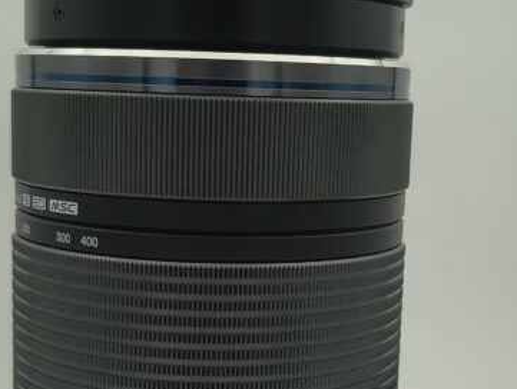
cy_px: 274
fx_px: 509
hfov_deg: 53.9
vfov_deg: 41.1
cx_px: 259
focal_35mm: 34
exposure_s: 1/360
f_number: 1.8
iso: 100
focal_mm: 5.56
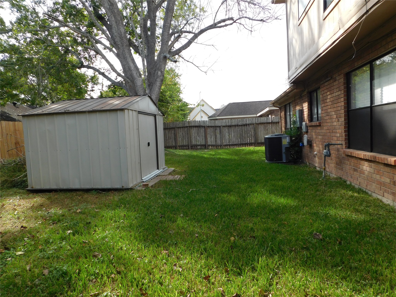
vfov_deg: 58.9
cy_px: 148
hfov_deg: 73.9
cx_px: 198
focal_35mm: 23
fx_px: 263
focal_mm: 4
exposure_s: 1/640
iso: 125
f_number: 3
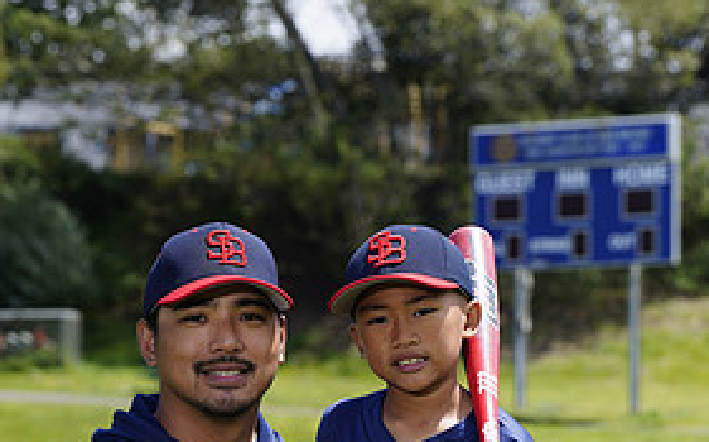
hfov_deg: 9.8
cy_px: 644
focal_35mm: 215
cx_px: 281
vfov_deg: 6.0
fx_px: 4150
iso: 100
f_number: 6.3
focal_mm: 102
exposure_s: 1/250
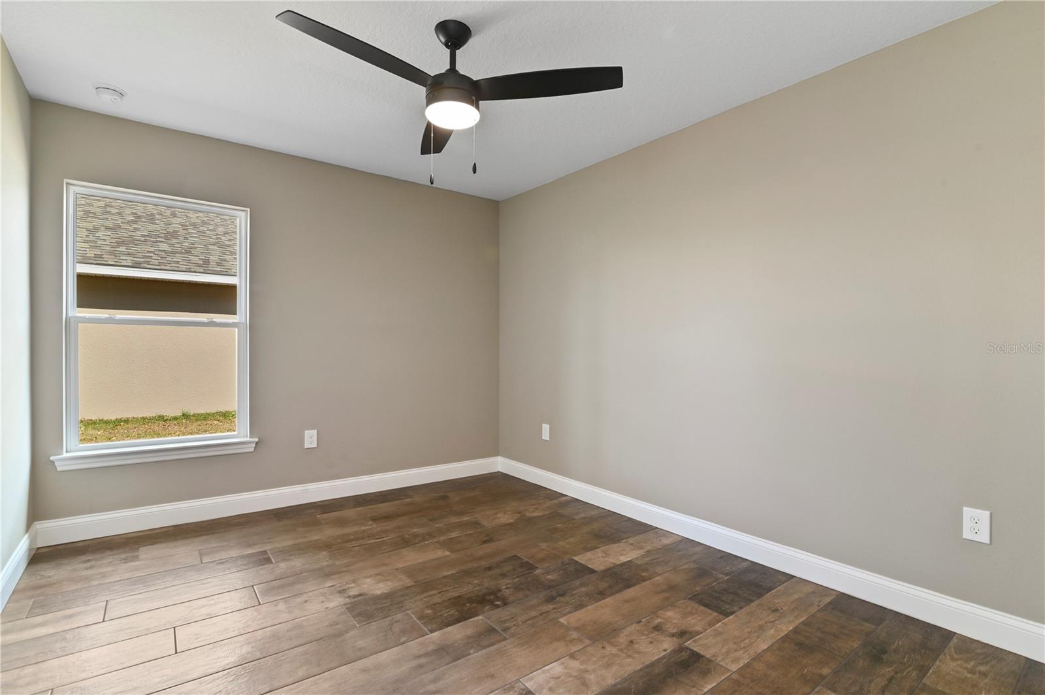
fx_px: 464
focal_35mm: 16
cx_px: 522
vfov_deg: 73.6
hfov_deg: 96.8
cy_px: 348
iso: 100
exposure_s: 1/5
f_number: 8
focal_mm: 16
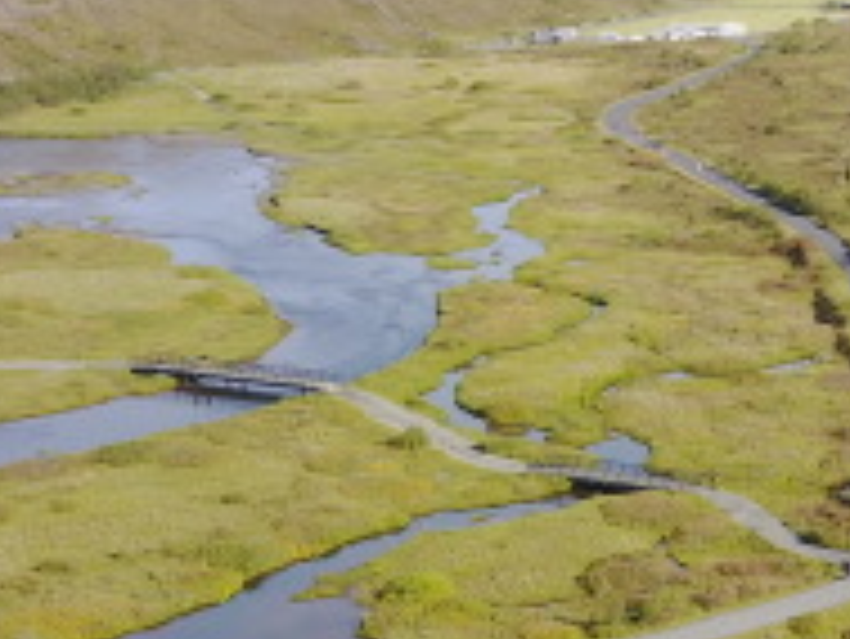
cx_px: 976
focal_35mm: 88
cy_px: 644
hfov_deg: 21.0
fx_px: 2162
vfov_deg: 16.4
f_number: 2.2
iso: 120
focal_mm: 4.73
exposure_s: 1/50
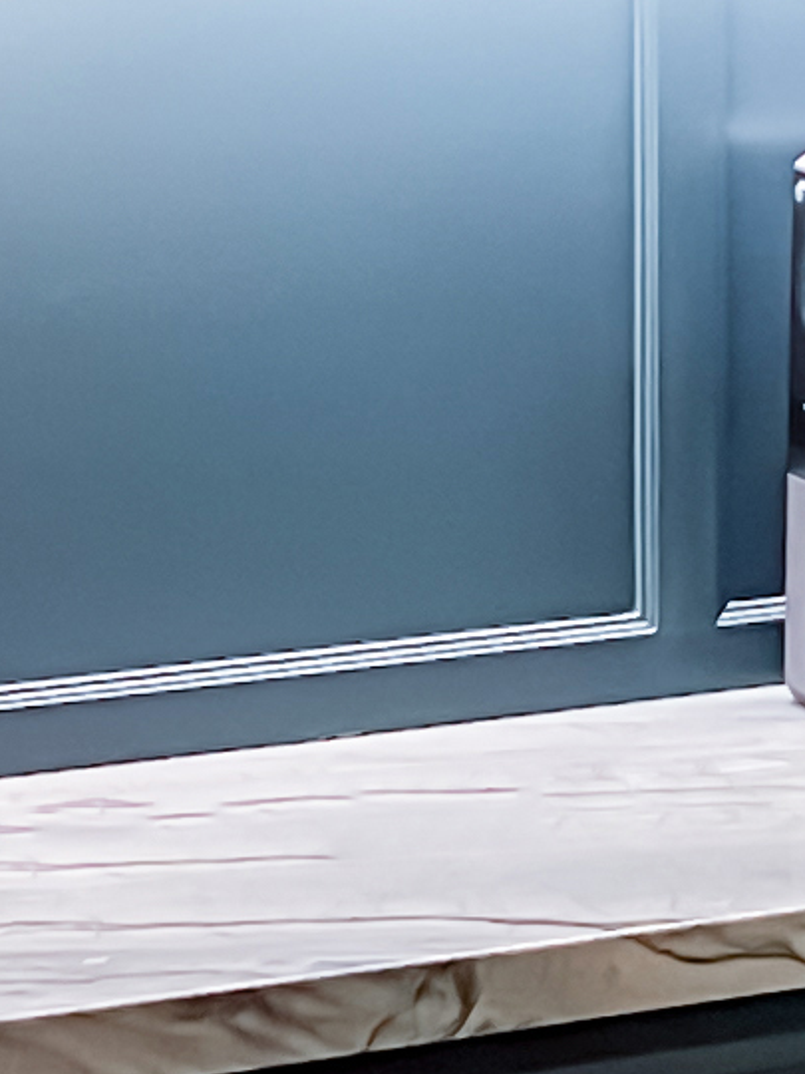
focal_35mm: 194
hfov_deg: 7.4
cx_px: 1517
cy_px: -539
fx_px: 6015
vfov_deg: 9.9
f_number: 1.5
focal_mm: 5.7
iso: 125
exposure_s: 1/60
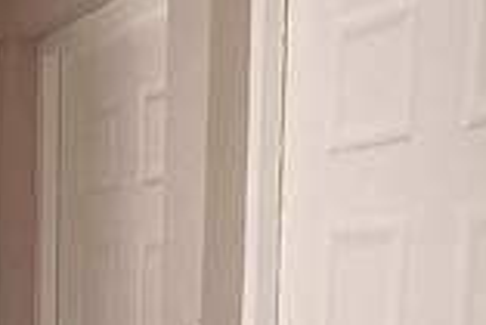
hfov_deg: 21.6
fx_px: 1216
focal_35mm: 90
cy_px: 455
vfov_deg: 14.4
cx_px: -22
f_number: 2.2
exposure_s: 1/196
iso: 100
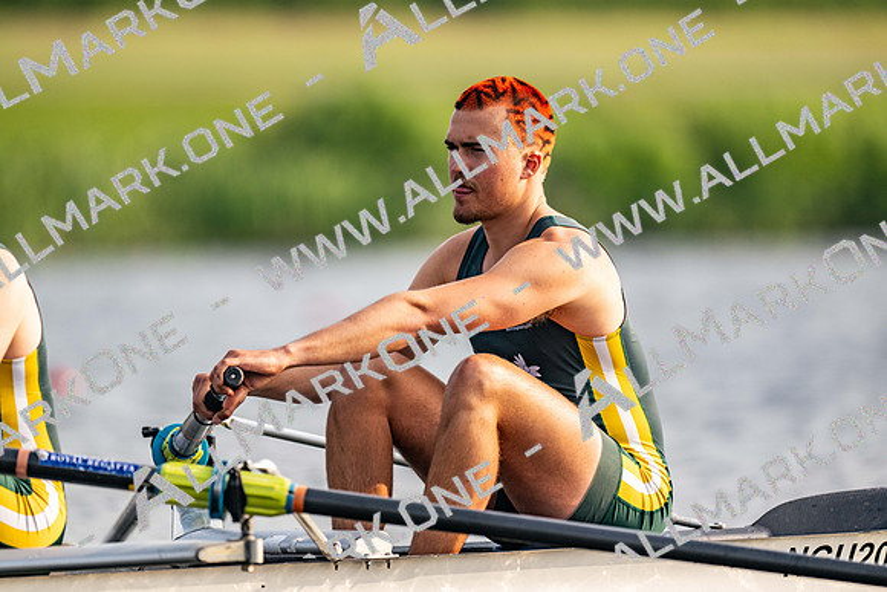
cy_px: 296
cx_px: 444
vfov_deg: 2.3
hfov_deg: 3.4
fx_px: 14786
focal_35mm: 600
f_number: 4
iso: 450
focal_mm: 600
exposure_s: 1/2500
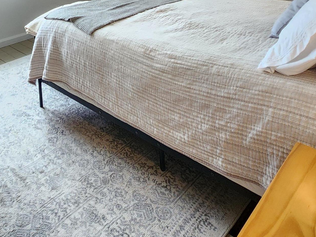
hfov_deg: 53.3
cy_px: -46
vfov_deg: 35.1
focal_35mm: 32
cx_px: 67
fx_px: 292
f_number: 2.2
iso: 320
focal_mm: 2.2
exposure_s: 1/60
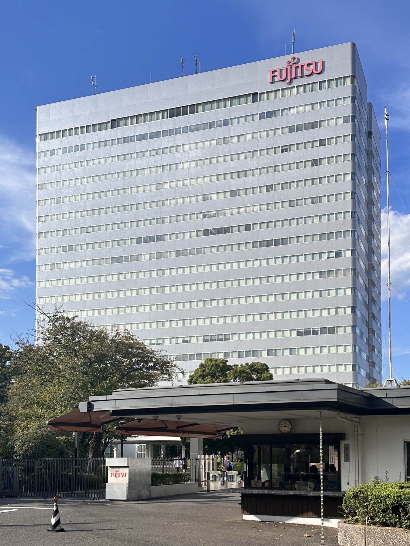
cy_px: 273
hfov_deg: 56.8
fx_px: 379
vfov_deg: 71.6
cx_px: 205
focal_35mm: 24
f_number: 1.78
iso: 80
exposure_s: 1/4762
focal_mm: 6.86
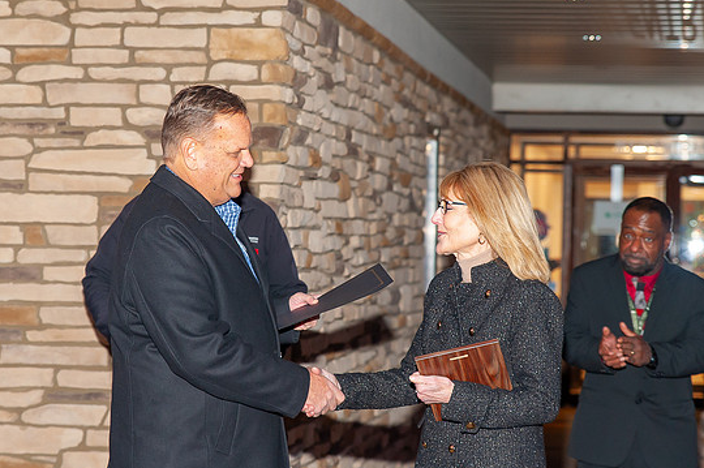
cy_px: 232
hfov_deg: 18.0
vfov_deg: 12.0
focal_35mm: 114
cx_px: 319
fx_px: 2227
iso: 800
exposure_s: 1/160
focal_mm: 70
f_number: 3.5
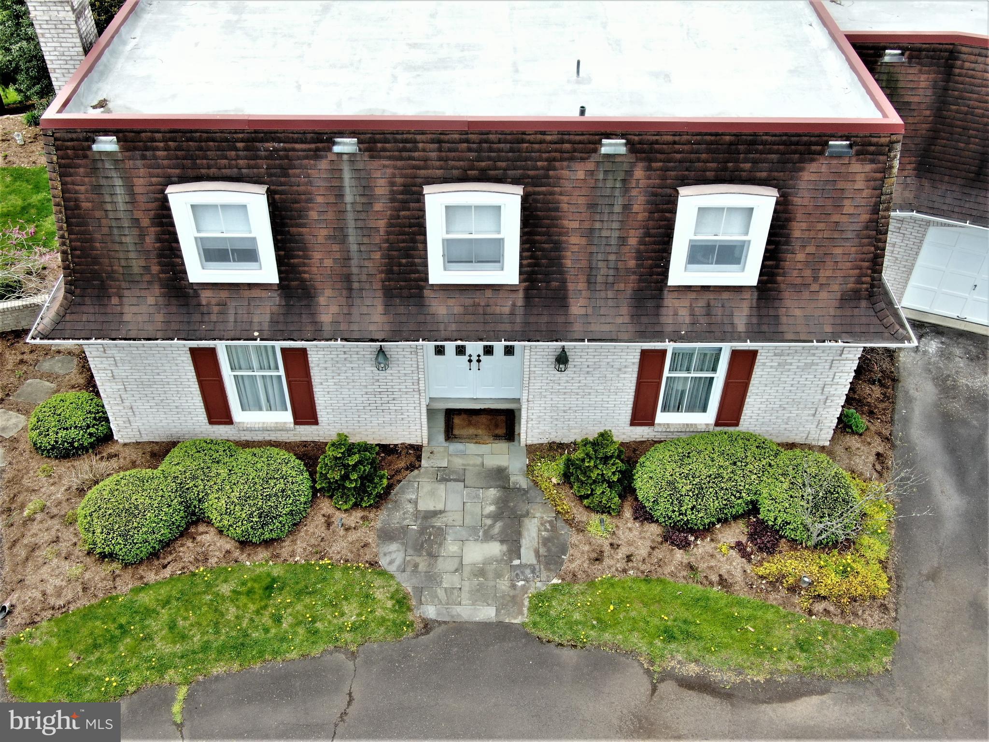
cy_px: 371
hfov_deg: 52.6
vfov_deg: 40.7
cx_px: 494
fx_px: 1000
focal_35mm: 35
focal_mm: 5.94
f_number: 3.3
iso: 100
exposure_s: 1/240
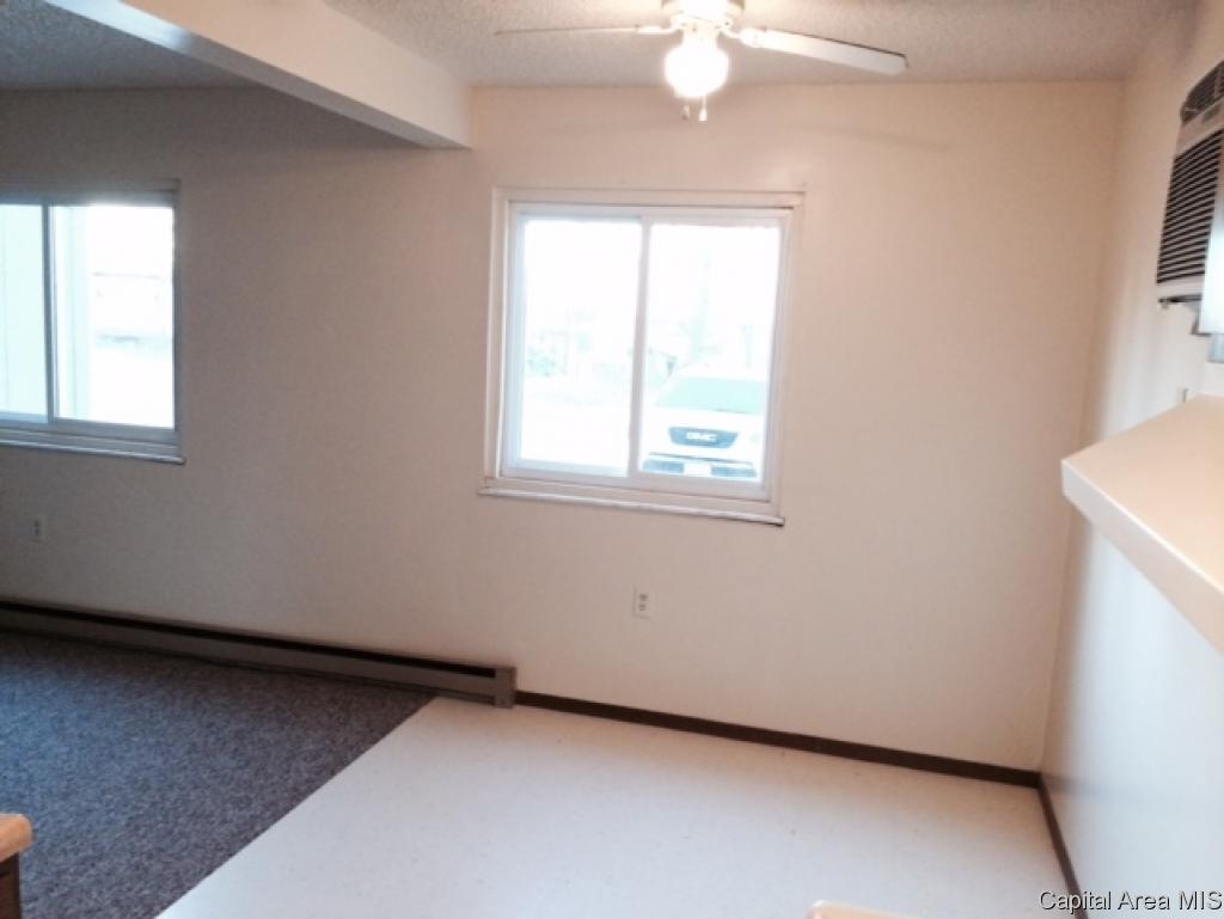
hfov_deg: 59.9
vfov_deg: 46.8
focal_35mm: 30
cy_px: 460
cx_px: 612
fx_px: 1061
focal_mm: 4.12
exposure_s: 1/30
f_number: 2.2
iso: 250
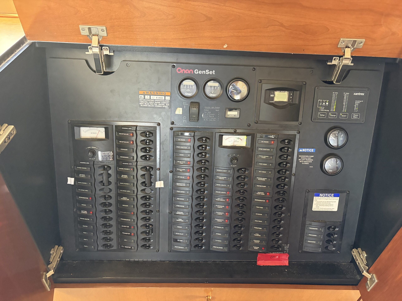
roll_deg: -1.2
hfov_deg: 67.3
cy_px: 150
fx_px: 302
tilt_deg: -39.4
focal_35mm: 26
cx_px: 201
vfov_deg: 53.1
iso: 500
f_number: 1.6
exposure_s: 1/60
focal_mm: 5.96
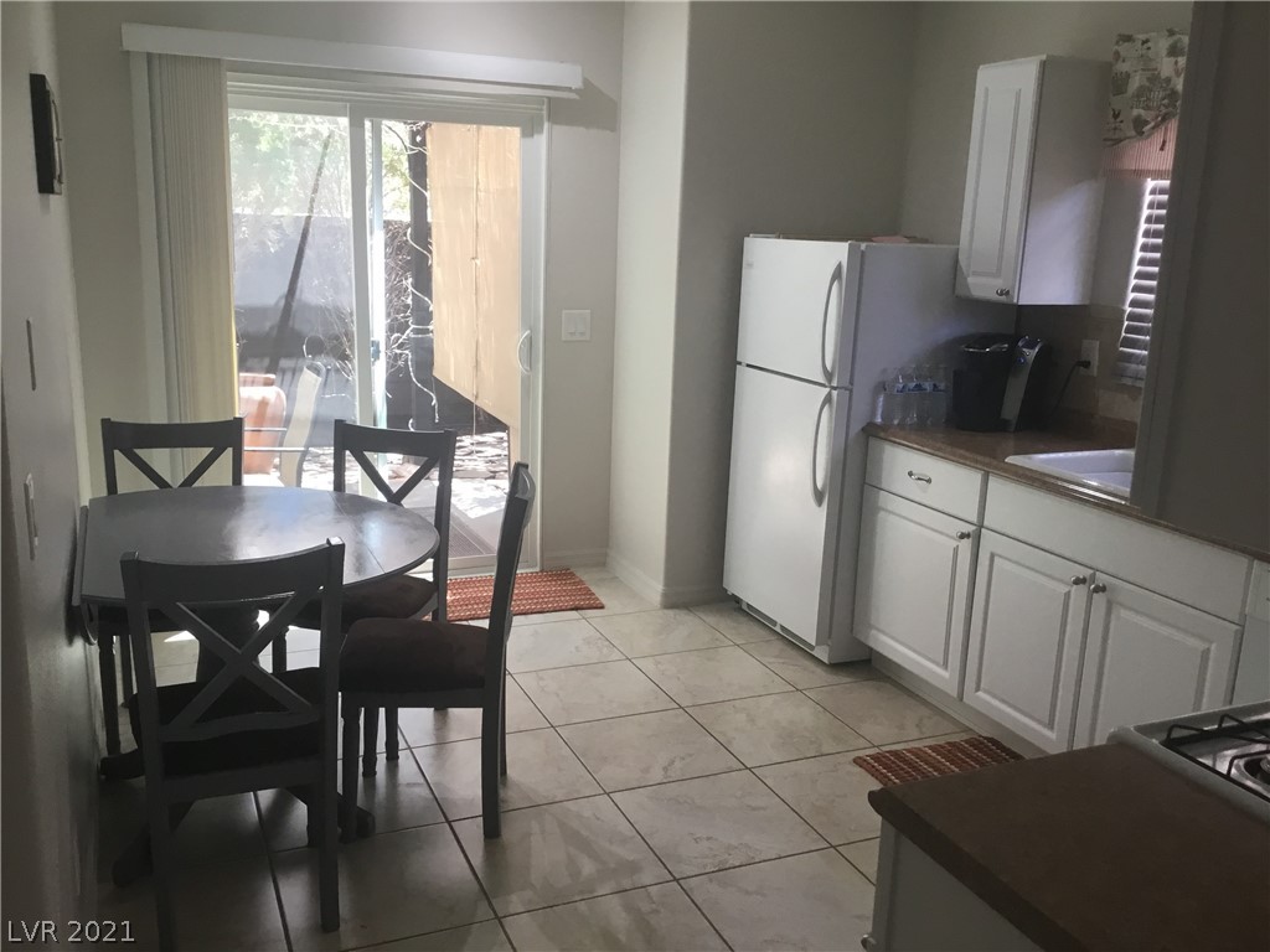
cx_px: 635
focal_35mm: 31
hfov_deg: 58.4
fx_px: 1137
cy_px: 476
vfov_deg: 45.4
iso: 32
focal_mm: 3.3
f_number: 2.4
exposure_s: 1/30
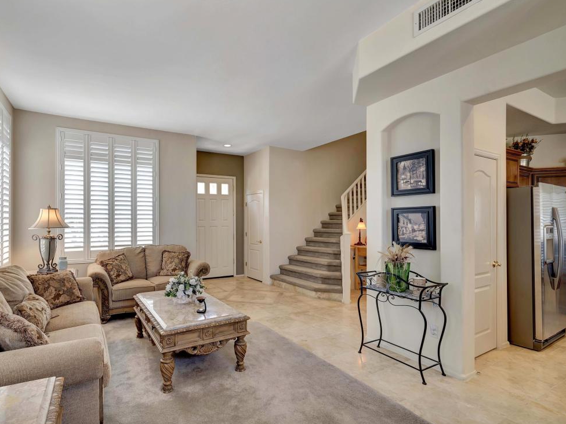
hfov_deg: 90.3
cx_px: 237
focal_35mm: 17
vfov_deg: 74.7
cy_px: 216
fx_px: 278
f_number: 7.1
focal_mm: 15
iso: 400
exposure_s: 1/30
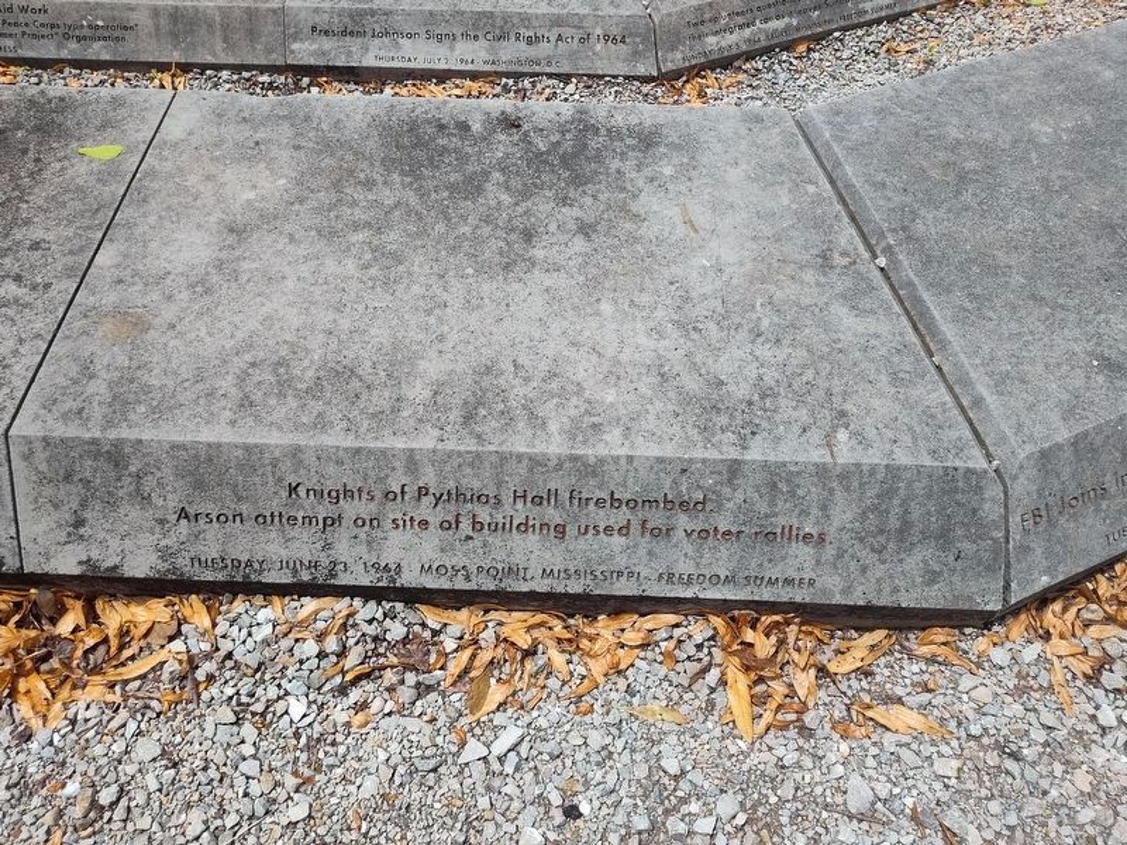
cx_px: 564
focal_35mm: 23
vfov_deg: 58.9
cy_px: 422
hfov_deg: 73.9
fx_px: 749
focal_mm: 5.56
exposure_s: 1/1089
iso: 100
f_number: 1.8
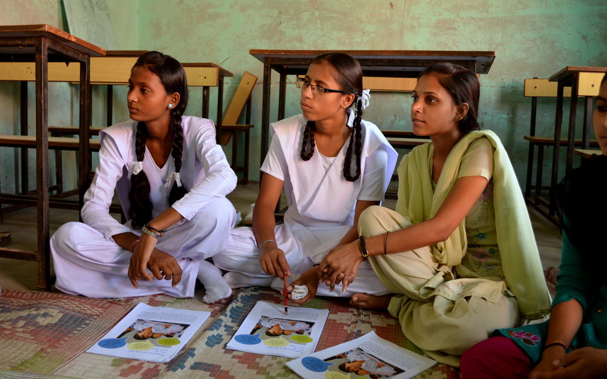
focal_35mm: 34
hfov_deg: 56.7
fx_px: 562
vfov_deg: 37.3
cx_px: 300
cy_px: 181
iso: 640
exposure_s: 1/60
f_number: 3.8
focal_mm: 22
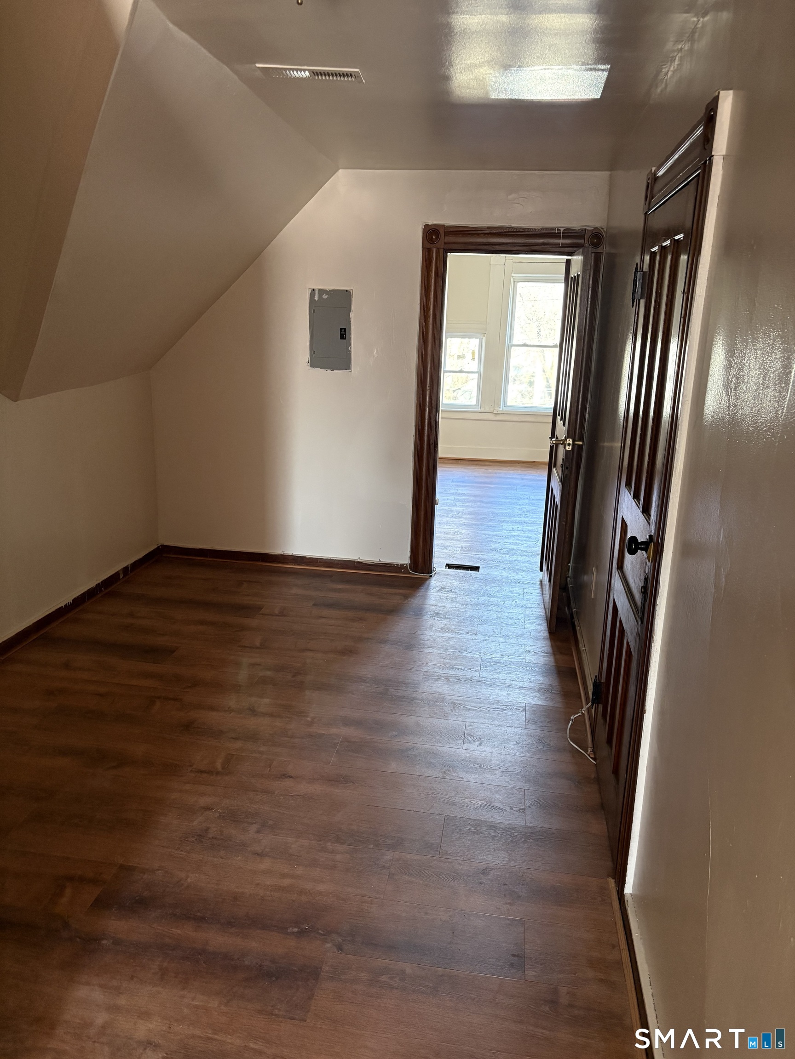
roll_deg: -1.9
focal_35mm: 26
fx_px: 796
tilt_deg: -15.5
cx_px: 398
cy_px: 530
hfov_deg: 53.1
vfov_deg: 67.3
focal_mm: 5.96
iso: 400
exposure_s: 1/60
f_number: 1.6
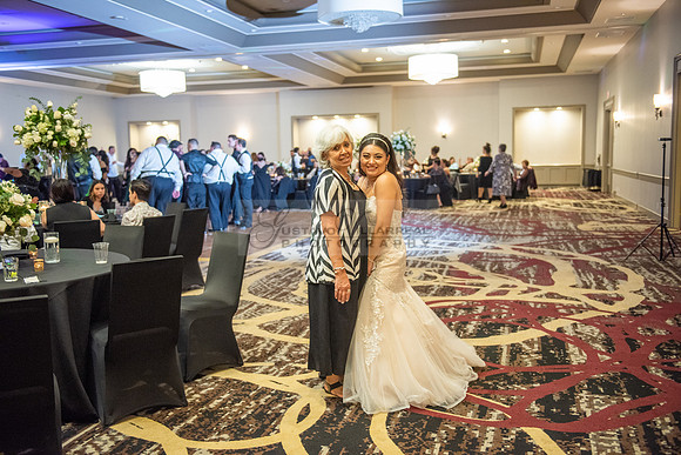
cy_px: 228
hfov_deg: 54.4
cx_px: 340
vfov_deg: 37.9
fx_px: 662
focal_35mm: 35
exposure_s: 1/50
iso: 1600
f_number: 2.8
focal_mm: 35
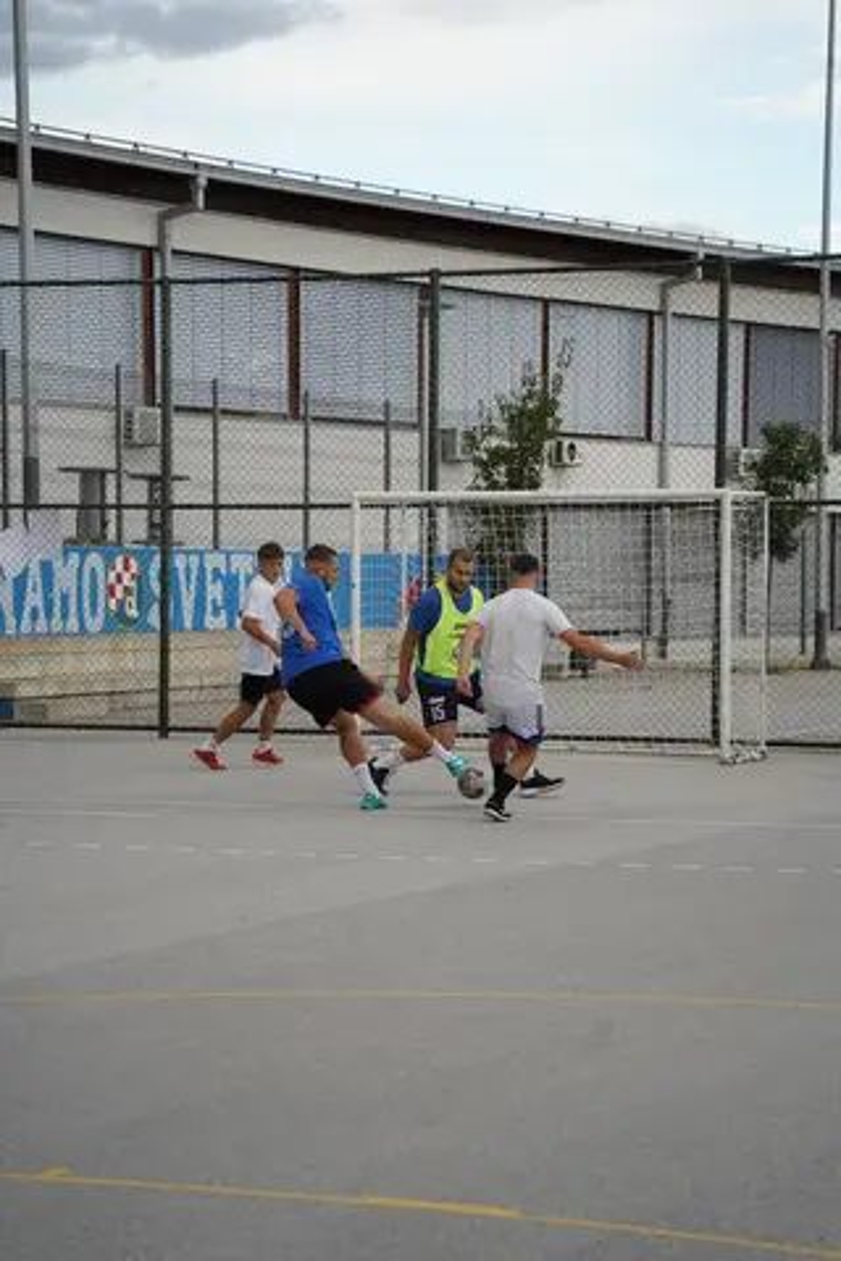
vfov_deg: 20.8
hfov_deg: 14.0
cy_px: 630
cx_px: 420
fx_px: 3434
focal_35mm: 98
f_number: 4.5
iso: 1000
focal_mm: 98
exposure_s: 1/1000
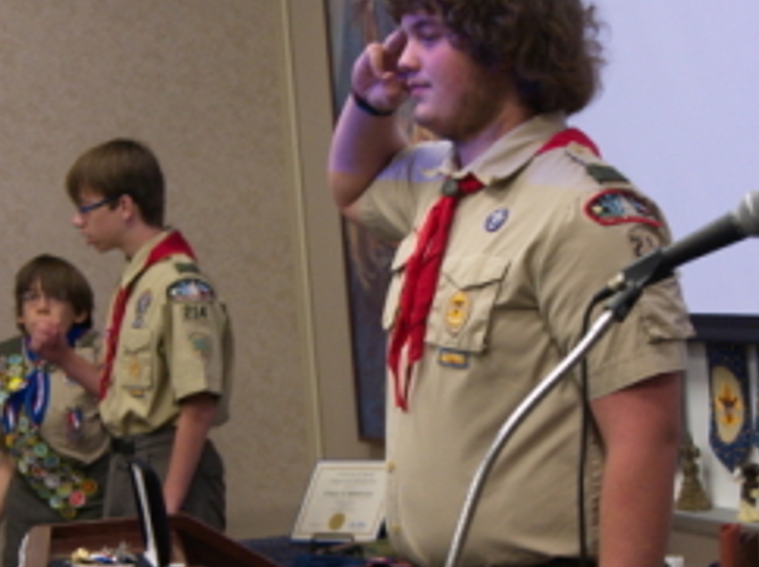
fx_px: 3023
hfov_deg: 14.3
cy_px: 340
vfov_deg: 10.7
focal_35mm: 138
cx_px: 321
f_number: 4.7
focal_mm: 40
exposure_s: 1/80
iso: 1600
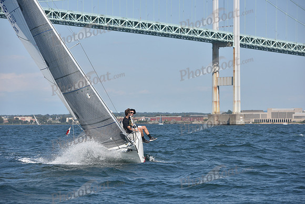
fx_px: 1034
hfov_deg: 16.8
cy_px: 102
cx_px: 152
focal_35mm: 122
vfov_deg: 11.2
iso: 250
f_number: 5.6
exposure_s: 1/1000
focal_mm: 122
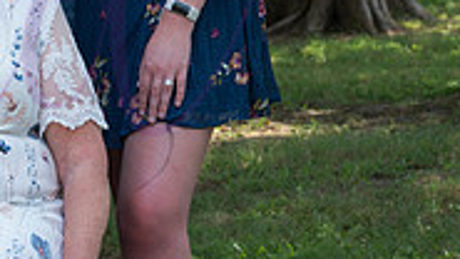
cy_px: -171
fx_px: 3890
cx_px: -239
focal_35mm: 319
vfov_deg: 3.8
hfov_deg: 6.7
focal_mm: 97
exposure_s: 1/125
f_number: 8
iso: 400
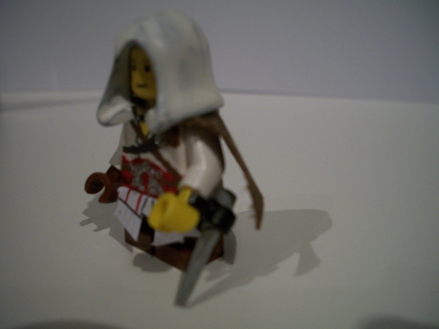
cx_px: 220
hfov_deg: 52.6
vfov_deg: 40.7
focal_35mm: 35
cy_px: 164
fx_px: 444
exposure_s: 1/20
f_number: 3.1
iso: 160
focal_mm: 6.3
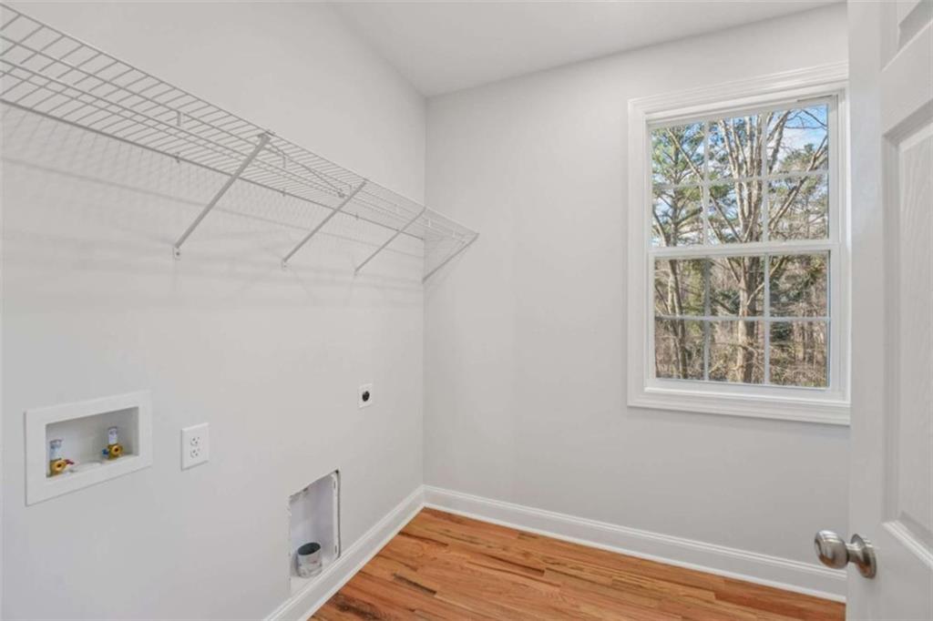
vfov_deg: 81.2
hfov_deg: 104.3
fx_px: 363
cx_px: 466
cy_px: 310
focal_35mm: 14
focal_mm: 14
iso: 320
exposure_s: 1/25
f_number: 8
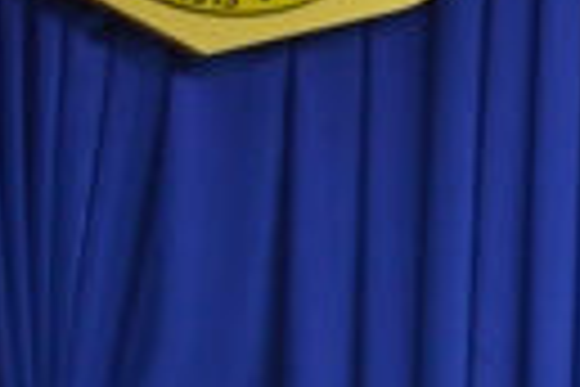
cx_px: 1173
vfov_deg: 9.3
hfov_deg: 12.4
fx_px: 2352
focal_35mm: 146
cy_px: 443
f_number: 3.5
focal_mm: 18
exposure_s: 1/40
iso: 400
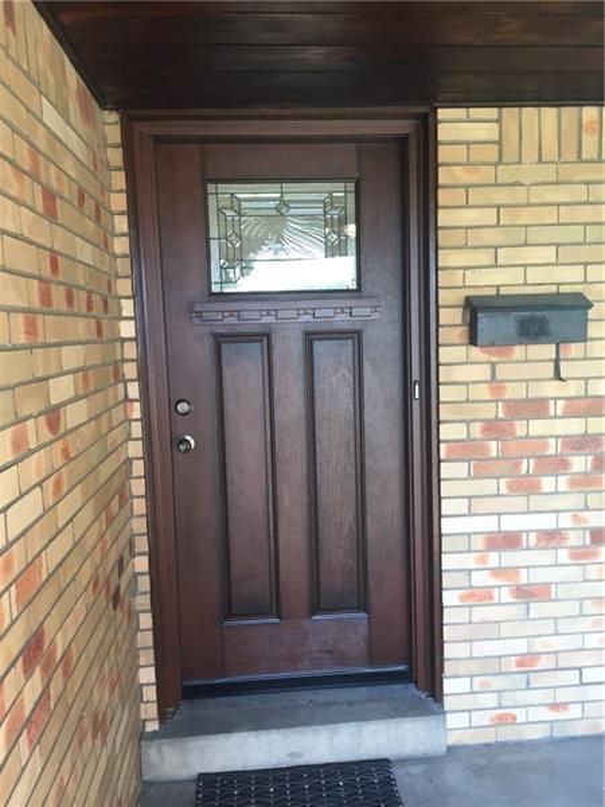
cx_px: 302
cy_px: 404
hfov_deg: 48.2
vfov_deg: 61.7
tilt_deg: -5.8
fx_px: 676
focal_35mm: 29
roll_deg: +2.1
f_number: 2.2
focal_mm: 4.15
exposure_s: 1/40
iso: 32
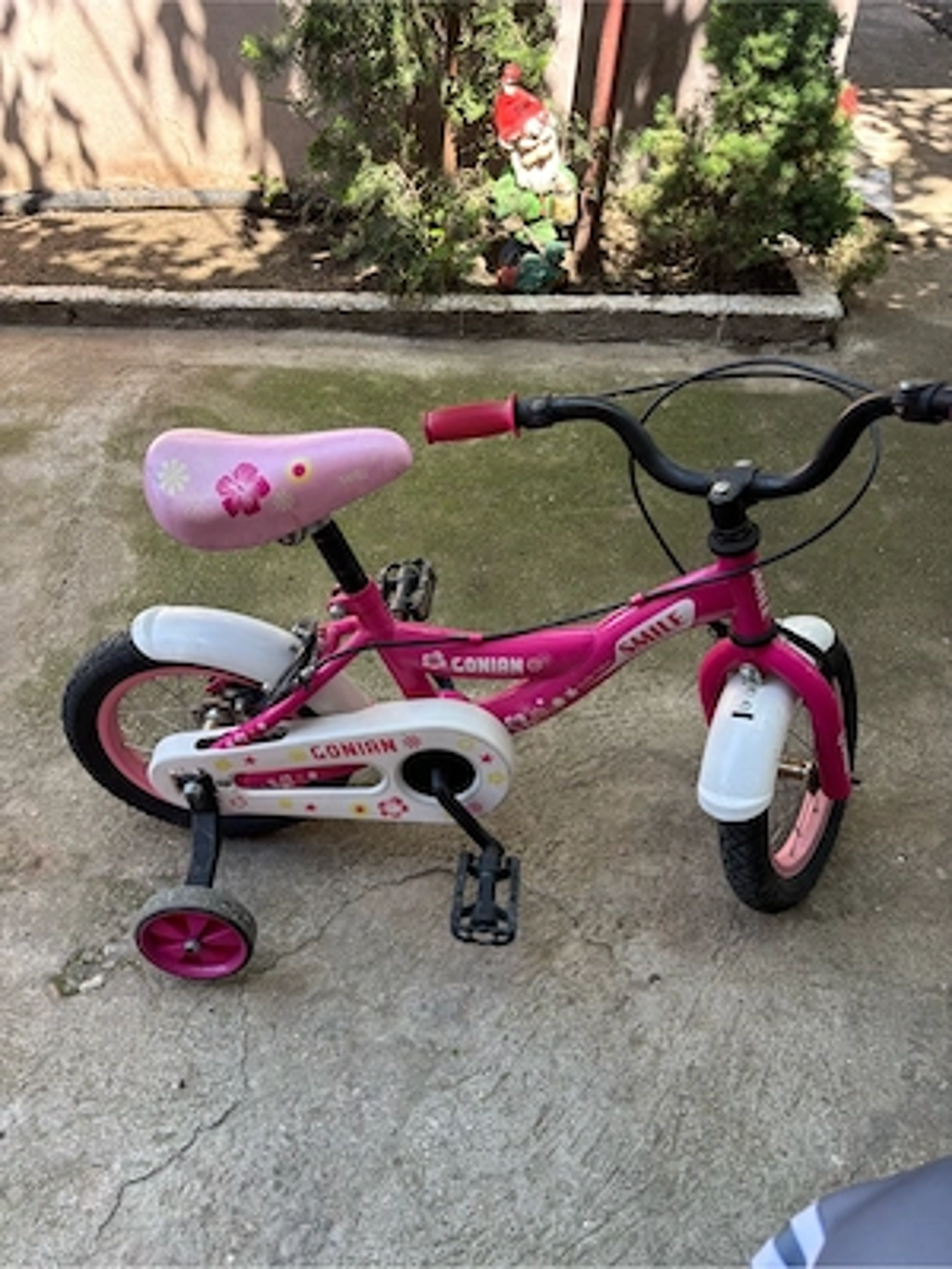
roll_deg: -1.2
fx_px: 953
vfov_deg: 67.3
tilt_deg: -44.4
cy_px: 634
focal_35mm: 26
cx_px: 476
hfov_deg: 53.1
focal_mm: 5.96
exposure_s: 1/164
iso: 50
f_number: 1.6
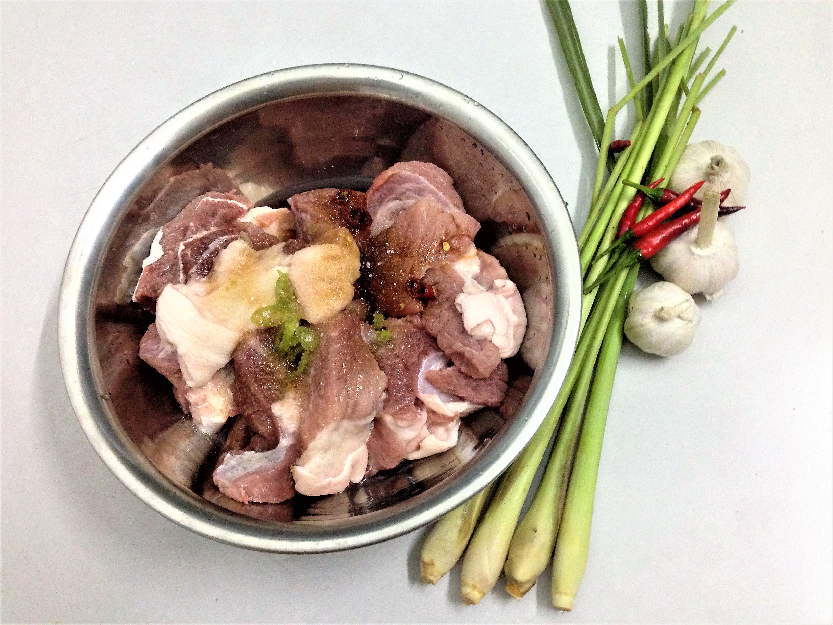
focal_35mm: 33
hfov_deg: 55.4
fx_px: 794
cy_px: 312
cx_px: 416
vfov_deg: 42.9
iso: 400
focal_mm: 4.12
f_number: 2.4
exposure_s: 1/15
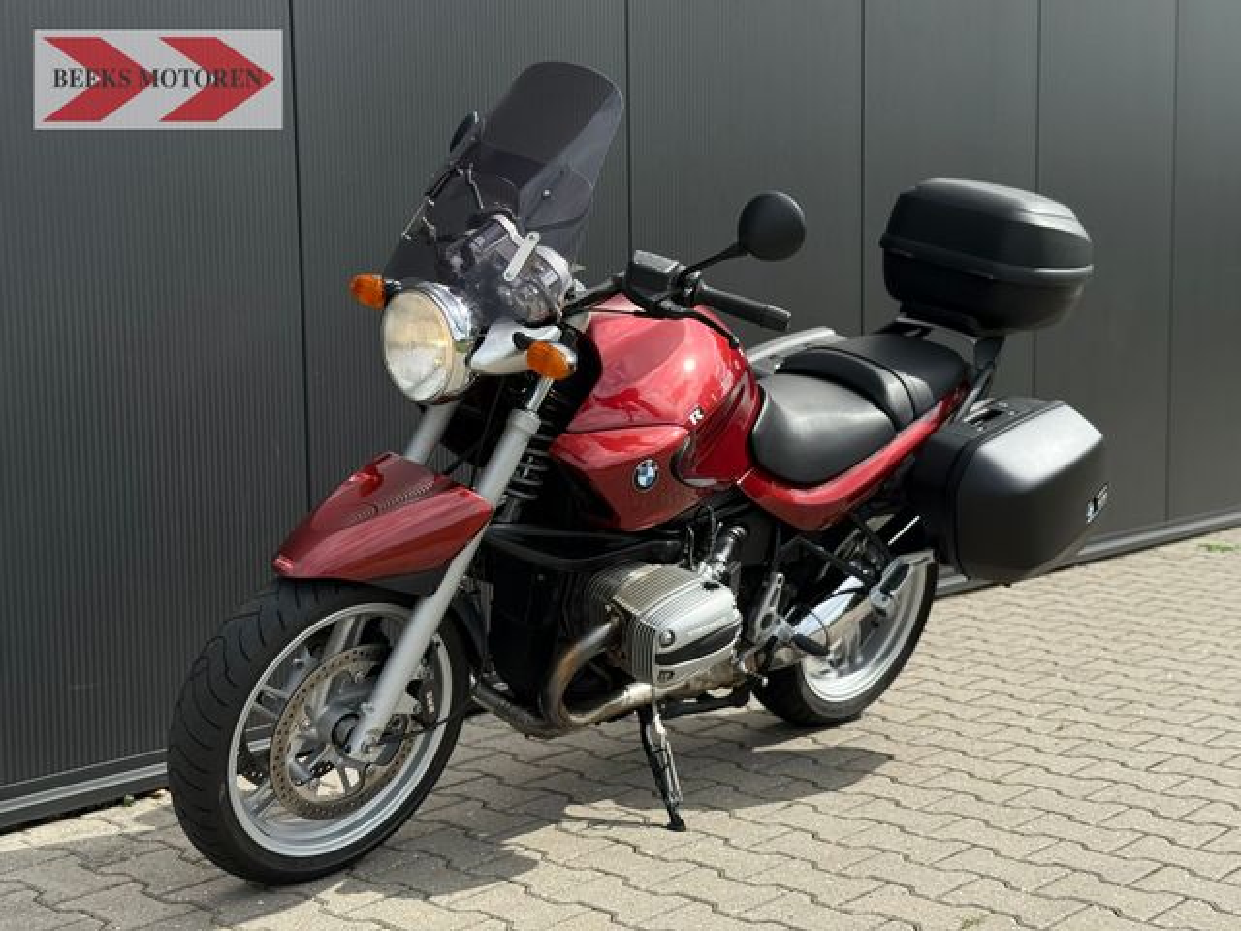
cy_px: 466
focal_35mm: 48
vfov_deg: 30.3
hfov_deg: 39.7
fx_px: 1721
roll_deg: +1.0
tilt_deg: -5.0
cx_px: 620
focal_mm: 6.76
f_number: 1.78
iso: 100
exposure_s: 1/4098
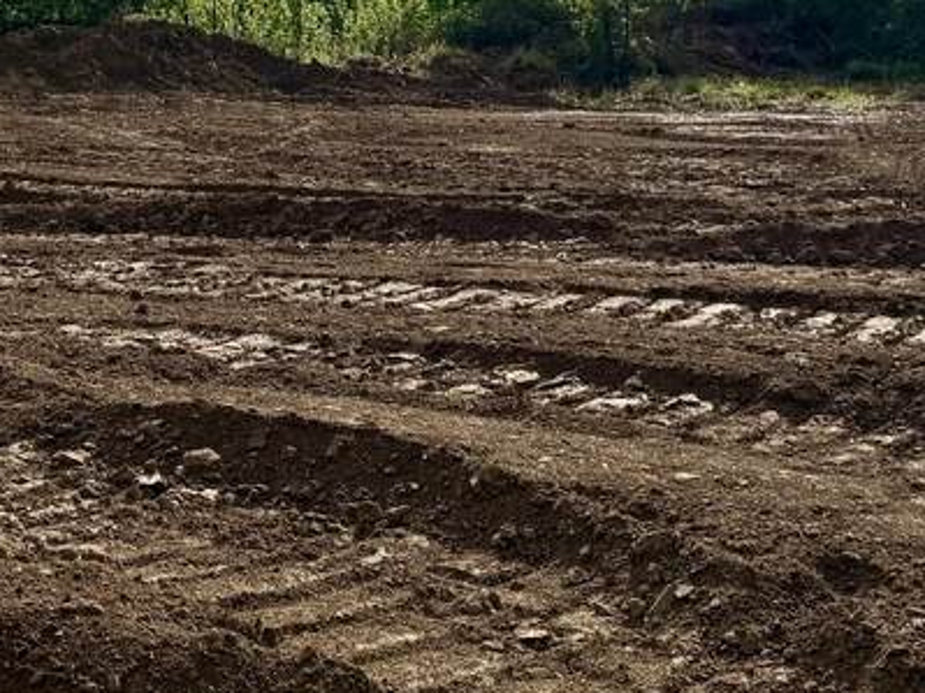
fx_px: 2057
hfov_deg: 23.8
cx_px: -74
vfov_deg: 18.5
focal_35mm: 77
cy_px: -56
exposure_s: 1/11905
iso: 80
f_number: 1.78
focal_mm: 6.76
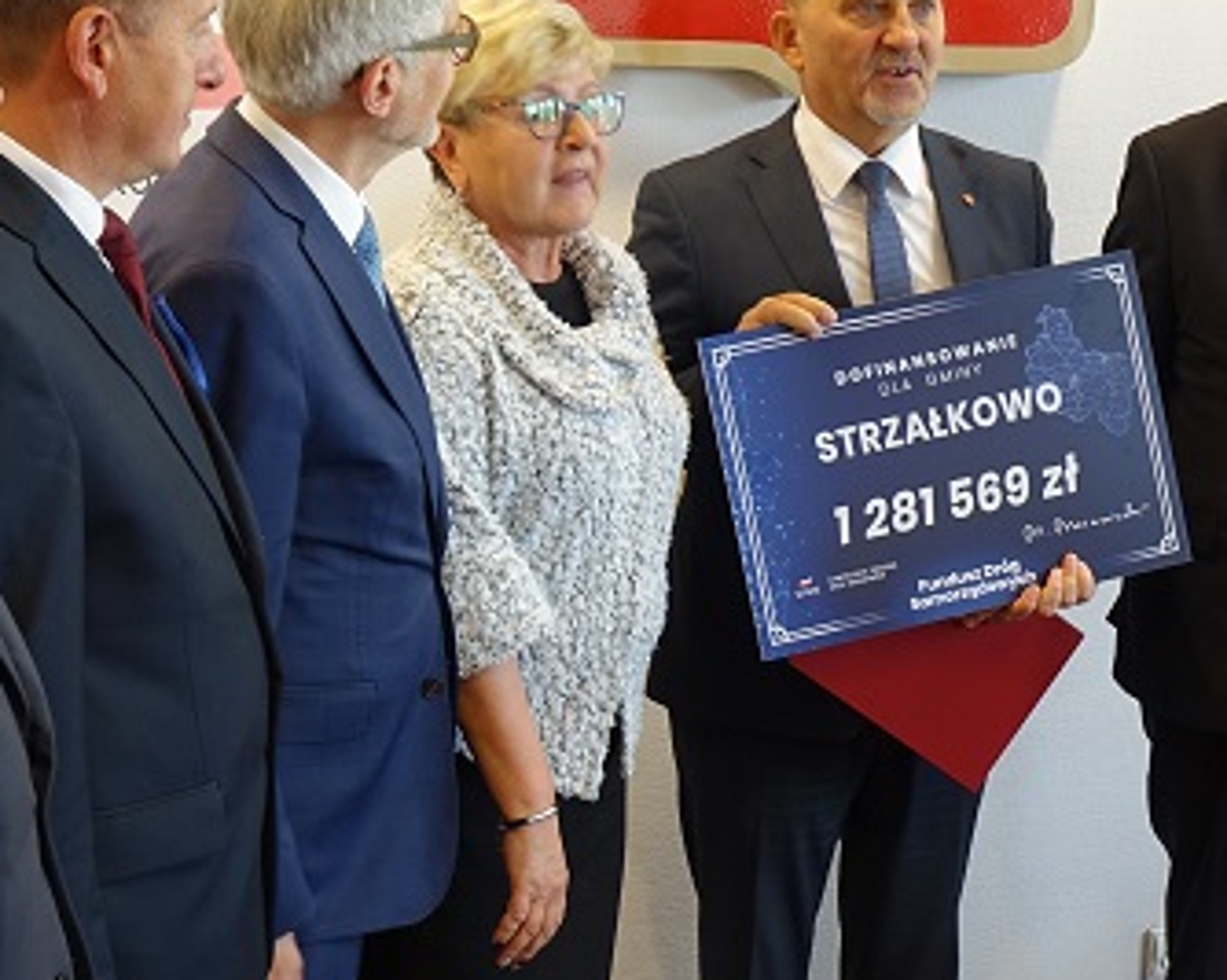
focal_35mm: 72
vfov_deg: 21.2
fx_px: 2614
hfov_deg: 26.4
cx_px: 584
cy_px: 545
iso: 250
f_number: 2.8
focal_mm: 11.8
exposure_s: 1/40
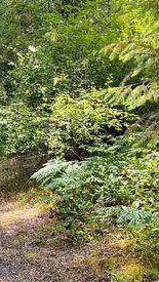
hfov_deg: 17.6
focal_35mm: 66
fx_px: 494
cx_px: -19
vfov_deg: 31.3
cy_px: 73
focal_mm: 5.1
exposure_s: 1/495
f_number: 1.6
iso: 50
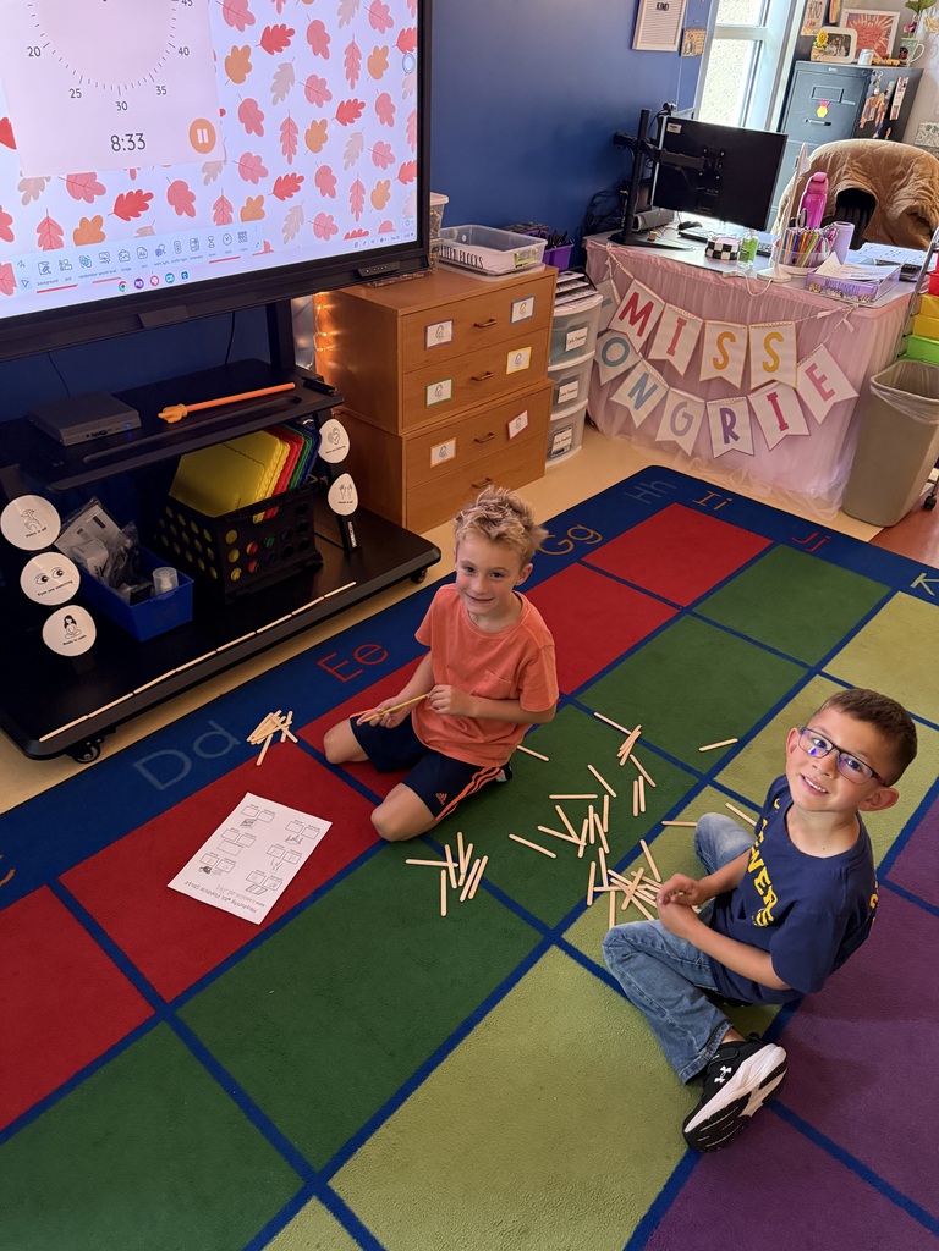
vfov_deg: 71.6
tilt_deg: -32.0
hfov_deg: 56.8
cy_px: 626
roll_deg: -5.1
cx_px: 470
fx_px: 868
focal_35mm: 24
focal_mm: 6.76
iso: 640
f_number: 1.78
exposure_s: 1/40
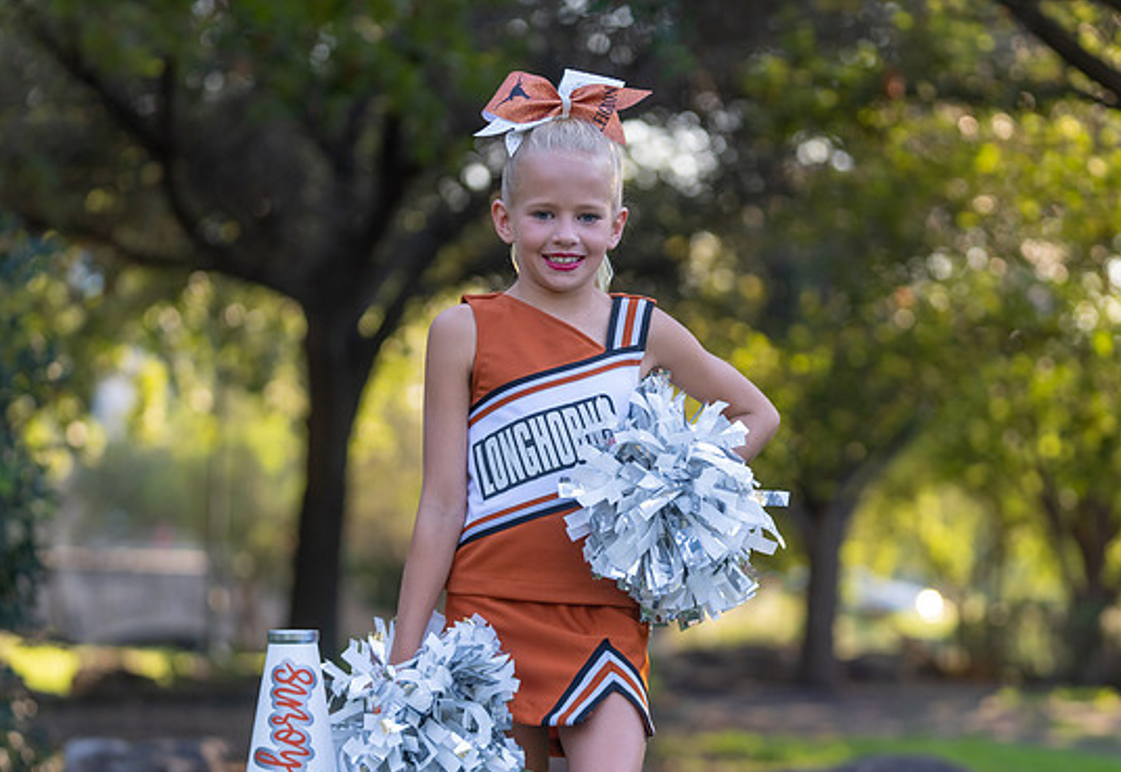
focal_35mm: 112
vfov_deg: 12.5
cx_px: 620
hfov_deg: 18.1
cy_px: 424
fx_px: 3523
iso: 200
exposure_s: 1/320
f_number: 2.8
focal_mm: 90
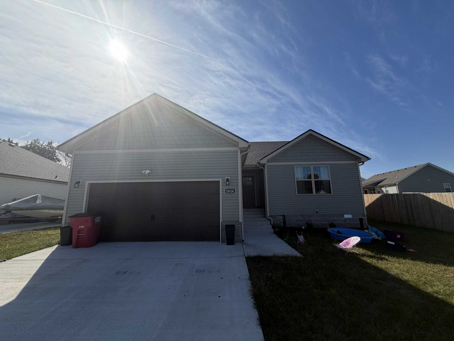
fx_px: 184
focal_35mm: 14
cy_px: 170
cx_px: 227
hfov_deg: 102.1
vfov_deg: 85.7
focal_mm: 2.22
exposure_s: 1/1572
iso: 25
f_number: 2.2
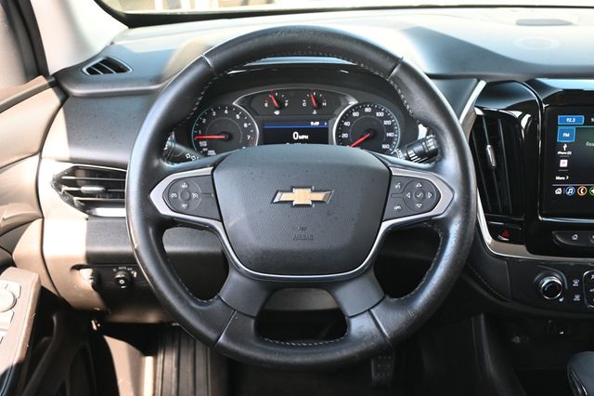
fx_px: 656
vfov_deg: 33.6
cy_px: 198
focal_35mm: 40
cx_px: 297
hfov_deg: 48.7
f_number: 4.5
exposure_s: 1/125
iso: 1400
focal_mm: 26.5
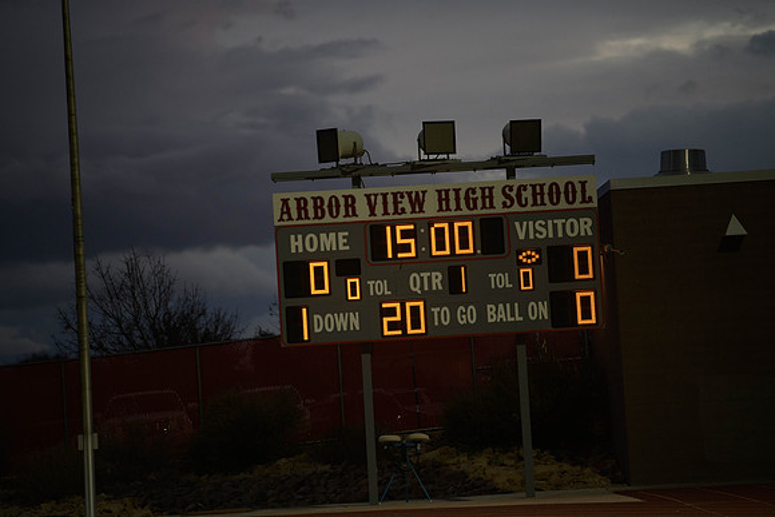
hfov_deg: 10.3
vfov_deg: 6.9
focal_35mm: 200
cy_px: 258
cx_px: 388
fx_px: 4306
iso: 1100
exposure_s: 1/200
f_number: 2.8
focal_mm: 200
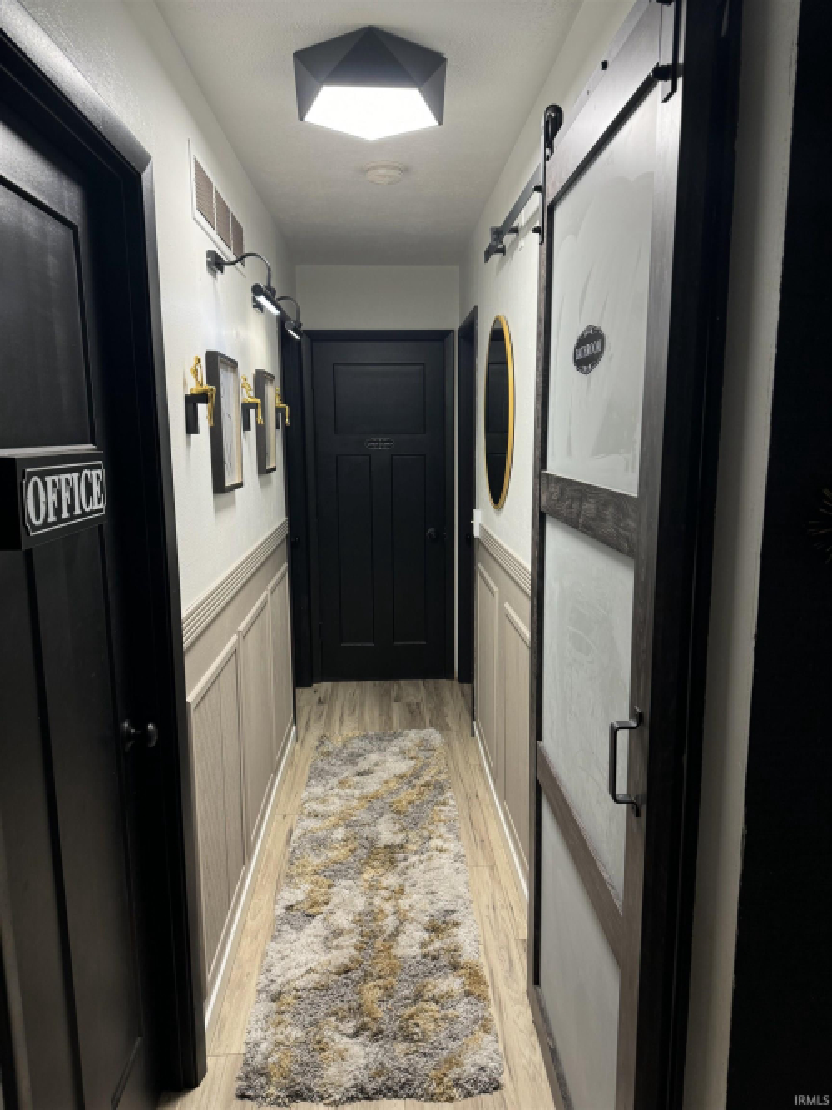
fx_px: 769
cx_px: 416
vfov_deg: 71.6
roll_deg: +0.1
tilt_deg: -9.9
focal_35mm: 24
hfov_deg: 56.8
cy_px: 555
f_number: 1.78
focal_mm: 6.76
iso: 200
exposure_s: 1/60
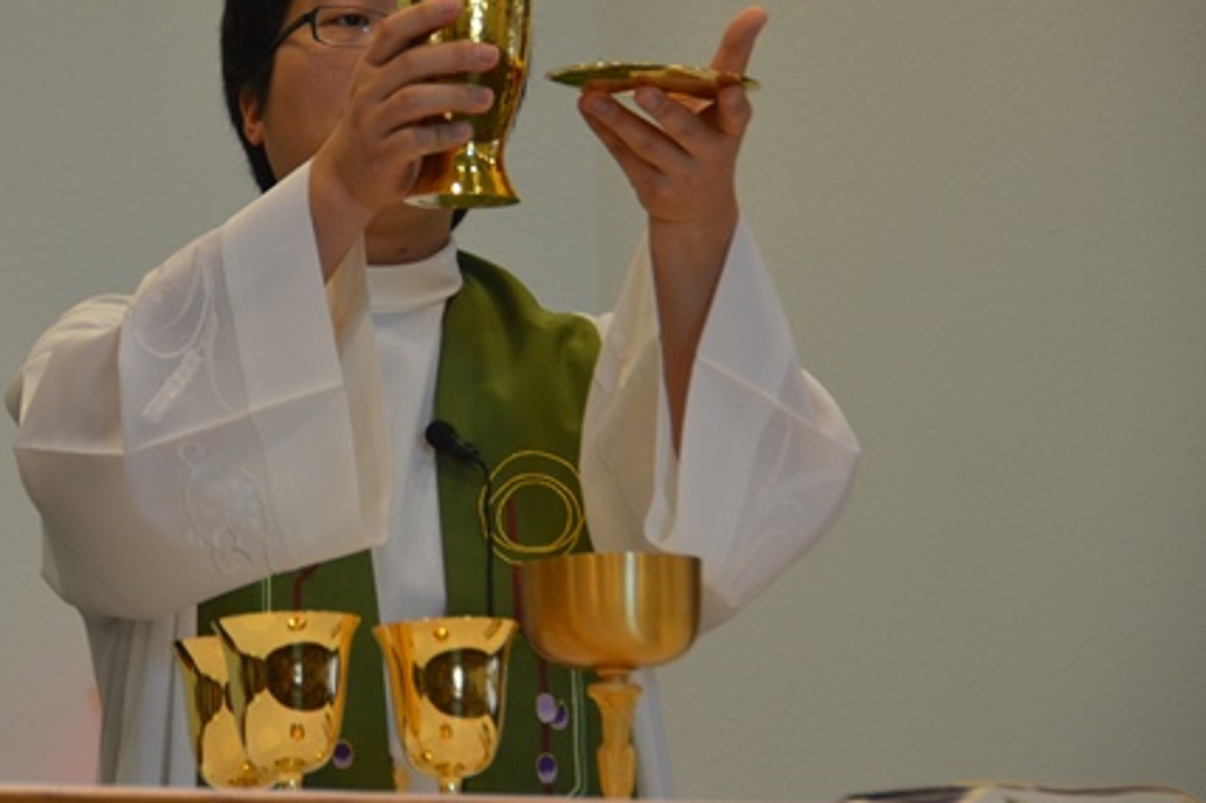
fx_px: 8405
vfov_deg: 5.5
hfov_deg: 8.2
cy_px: 324
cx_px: 313
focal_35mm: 251
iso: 800
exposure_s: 1/50
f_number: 5.3
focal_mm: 112
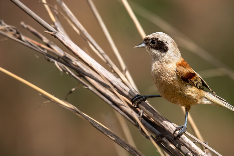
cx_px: 157
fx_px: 6564
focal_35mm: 1010
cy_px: 74
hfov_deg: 2.0
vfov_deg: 1.4
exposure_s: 1/640
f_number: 7.1
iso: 200
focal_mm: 500
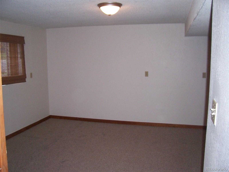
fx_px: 225
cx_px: 114
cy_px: 86
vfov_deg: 41.8
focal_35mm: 34
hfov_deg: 54.0
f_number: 2.7
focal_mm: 5.6
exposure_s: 1/60
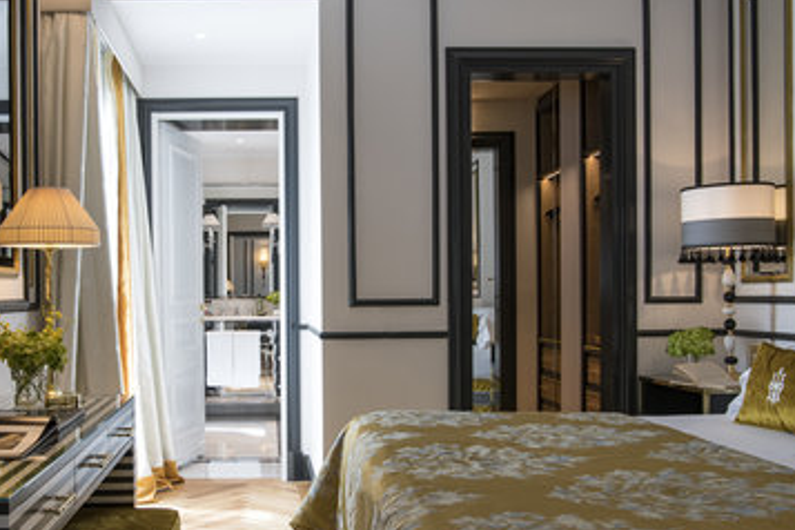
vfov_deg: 34.1
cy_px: 314
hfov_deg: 49.0
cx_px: 294
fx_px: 861
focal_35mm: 39
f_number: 14
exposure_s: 1/13
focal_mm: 29
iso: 500
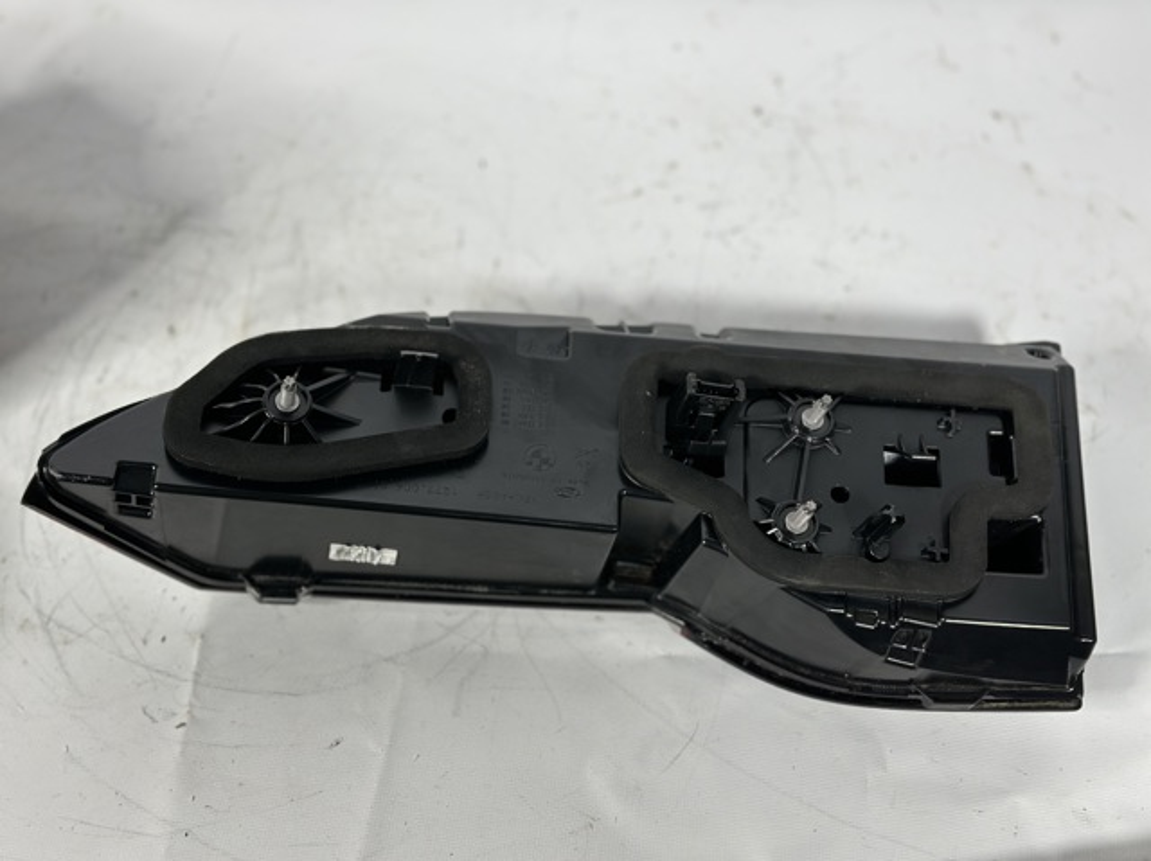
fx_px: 1595
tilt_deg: -56.6
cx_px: 576
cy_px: 430
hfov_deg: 39.7
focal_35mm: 48
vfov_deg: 30.2
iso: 125
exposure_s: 1/100
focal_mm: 6.86
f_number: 1.78
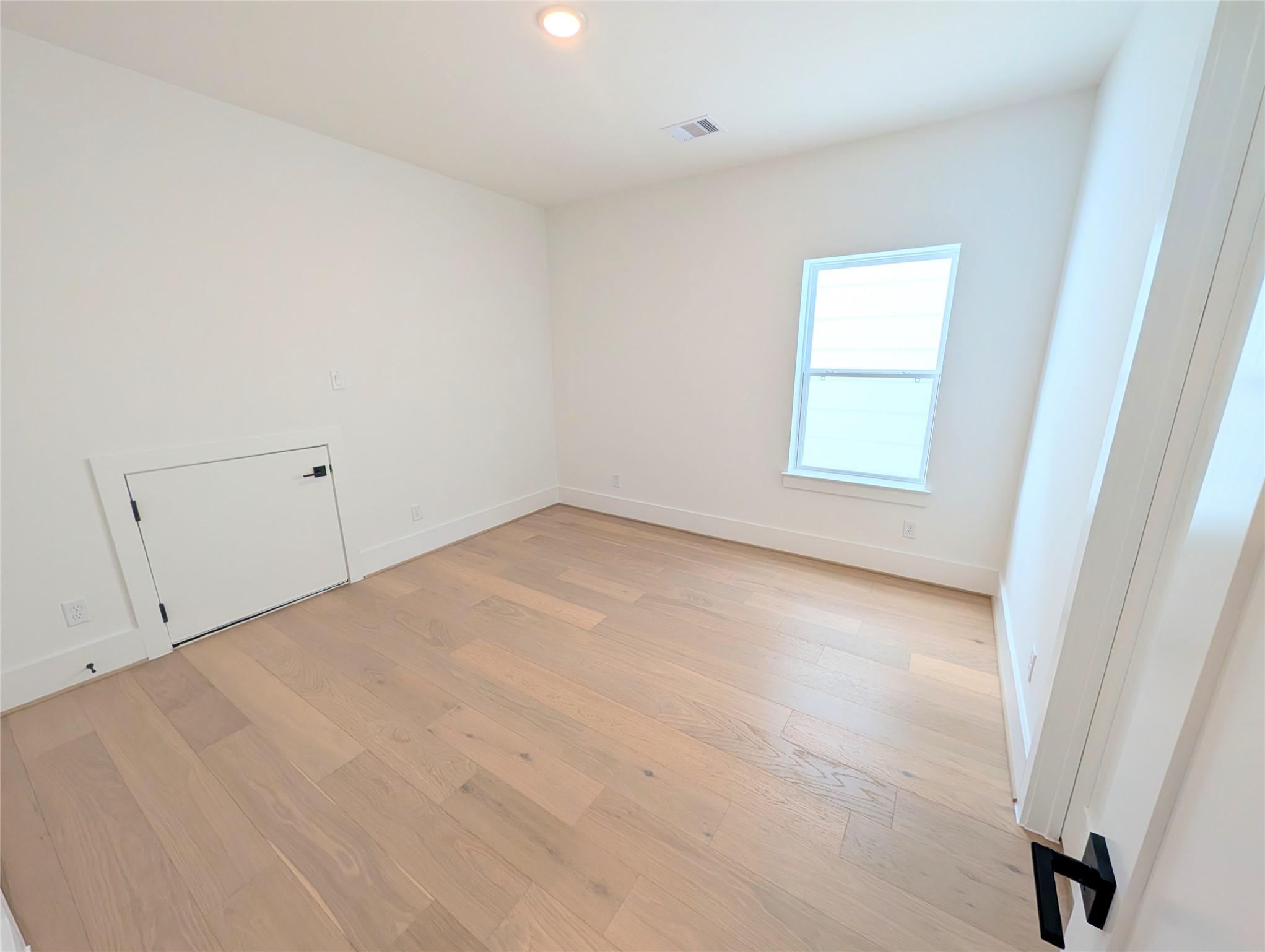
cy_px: 476
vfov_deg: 94.6
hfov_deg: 110.5
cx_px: 632
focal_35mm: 12
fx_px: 439
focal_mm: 2.02
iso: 87
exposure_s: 1/204
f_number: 1.7
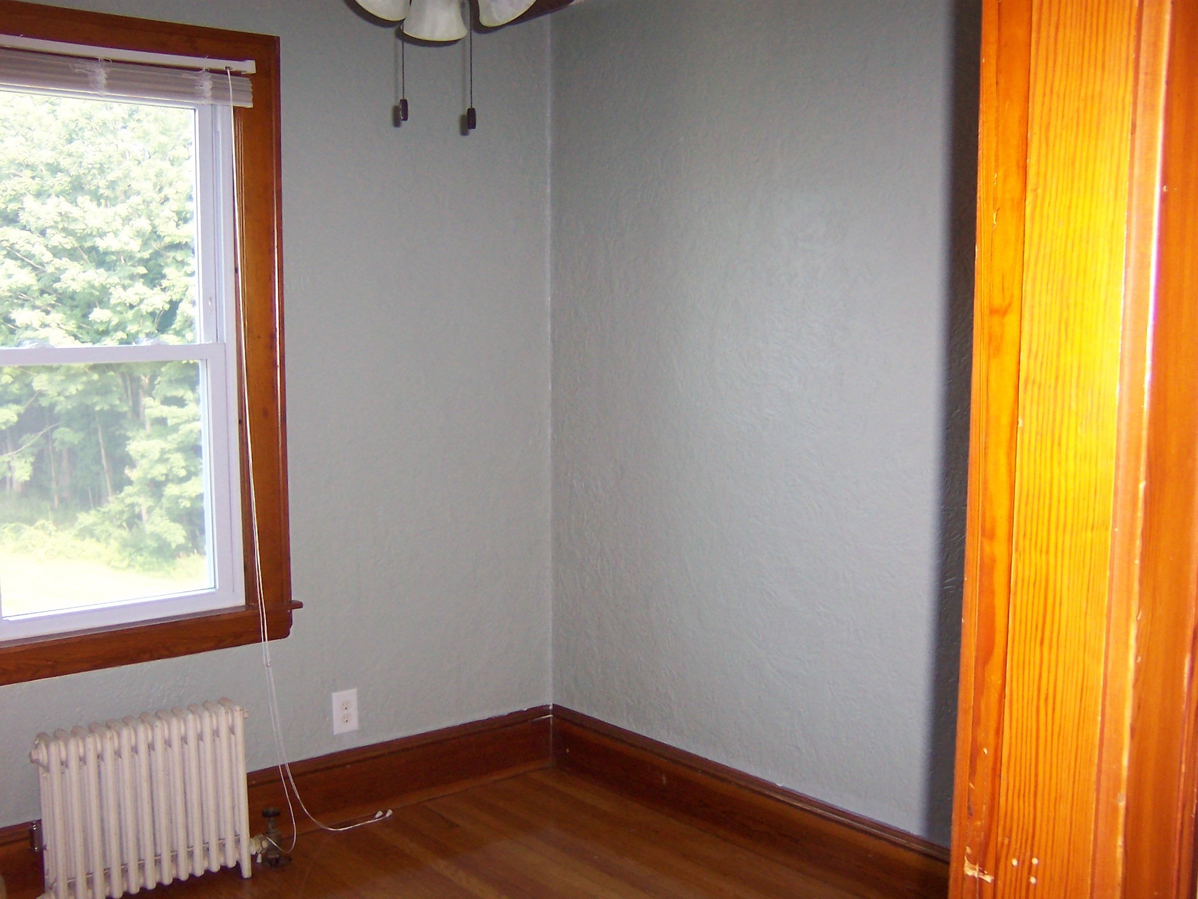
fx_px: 1246
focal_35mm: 36
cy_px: 450
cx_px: 599
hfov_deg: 51.4
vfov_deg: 39.7
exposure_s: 1/60
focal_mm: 5.6
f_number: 2.4
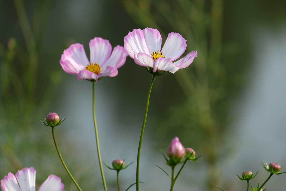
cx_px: 143
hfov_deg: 7.1
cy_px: 96
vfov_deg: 4.8
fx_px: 2296
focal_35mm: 289
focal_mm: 192.9
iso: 100
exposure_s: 1/210
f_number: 6.4
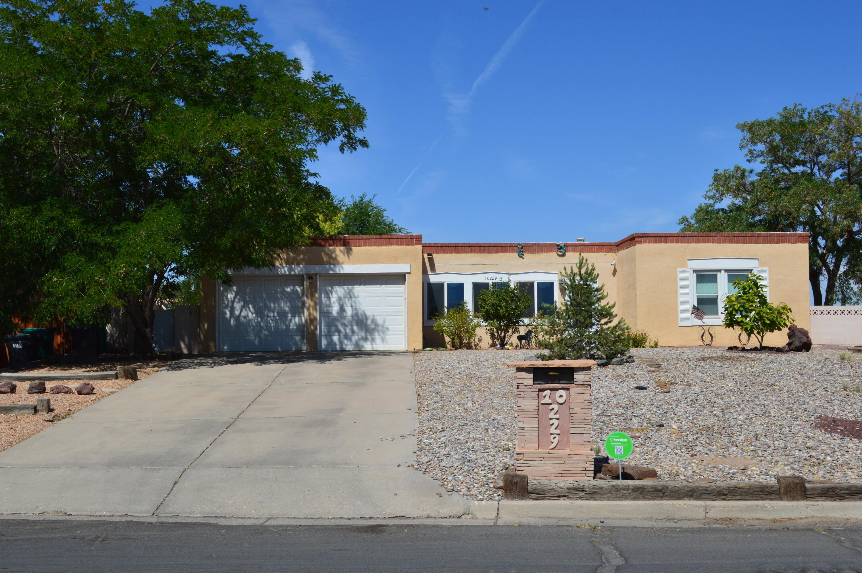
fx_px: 933
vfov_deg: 34.1
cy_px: 286
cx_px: 431
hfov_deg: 49.6
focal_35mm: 39
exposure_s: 1/500
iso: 280
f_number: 11
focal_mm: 26
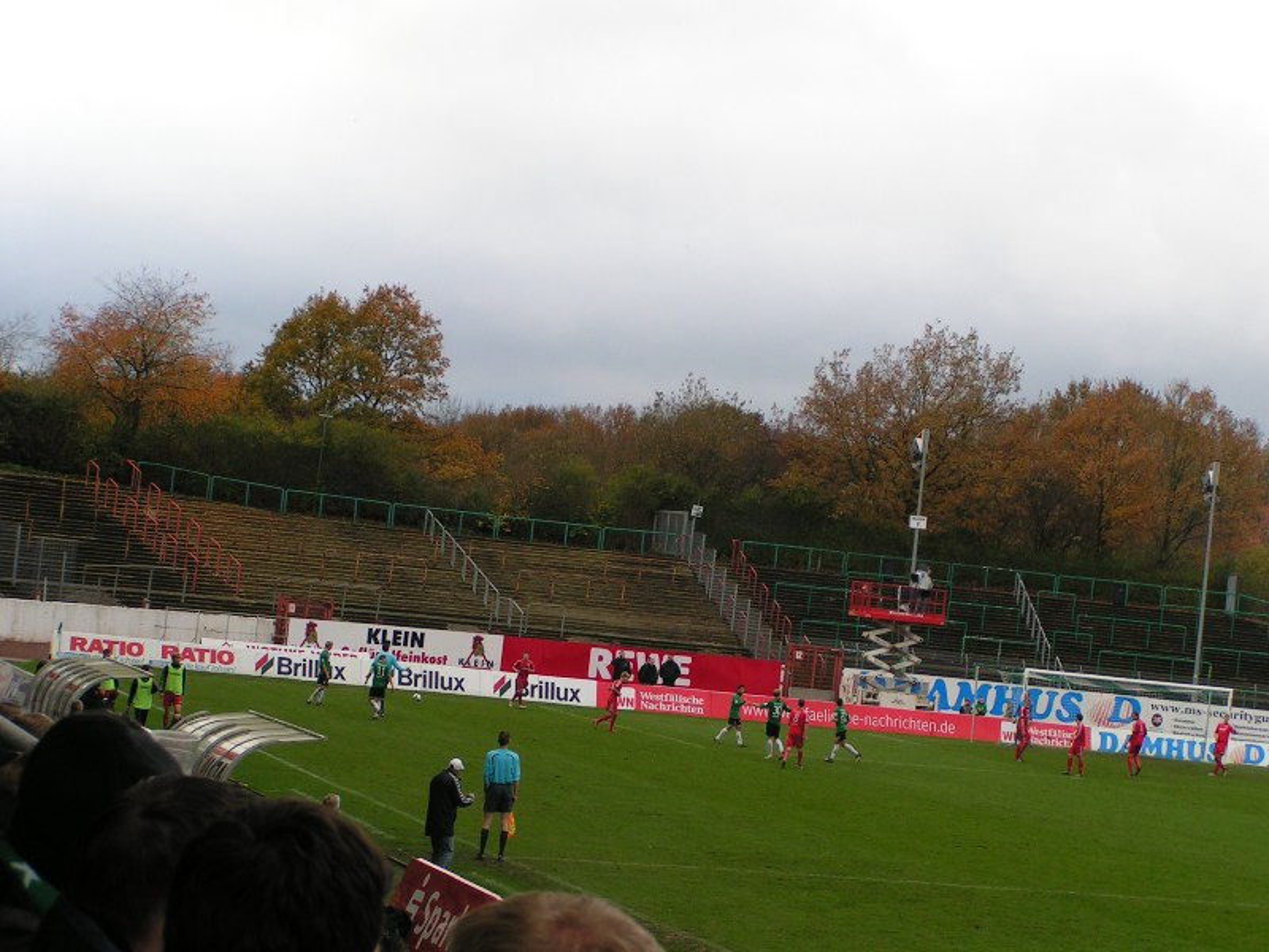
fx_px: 3153
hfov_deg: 22.8
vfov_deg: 17.2
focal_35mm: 86
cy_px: 476
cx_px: 634
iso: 50
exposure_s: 1/100
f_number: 4
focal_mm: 13.2
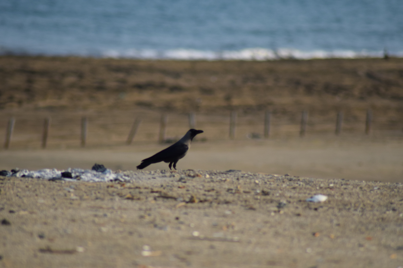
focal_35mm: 450
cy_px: 134
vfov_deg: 3.1
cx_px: 202
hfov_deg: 4.6
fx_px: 5037
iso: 400
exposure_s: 1/2000
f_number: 5.6
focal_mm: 300
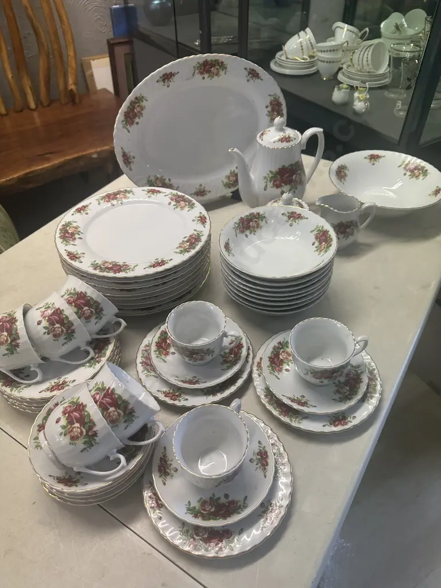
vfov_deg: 71.6
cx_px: 220
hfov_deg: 56.8
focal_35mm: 24
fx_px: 408
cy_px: 294
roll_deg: +1.2
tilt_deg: -44.4
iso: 160
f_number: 1.78
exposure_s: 1/100
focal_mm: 6.86
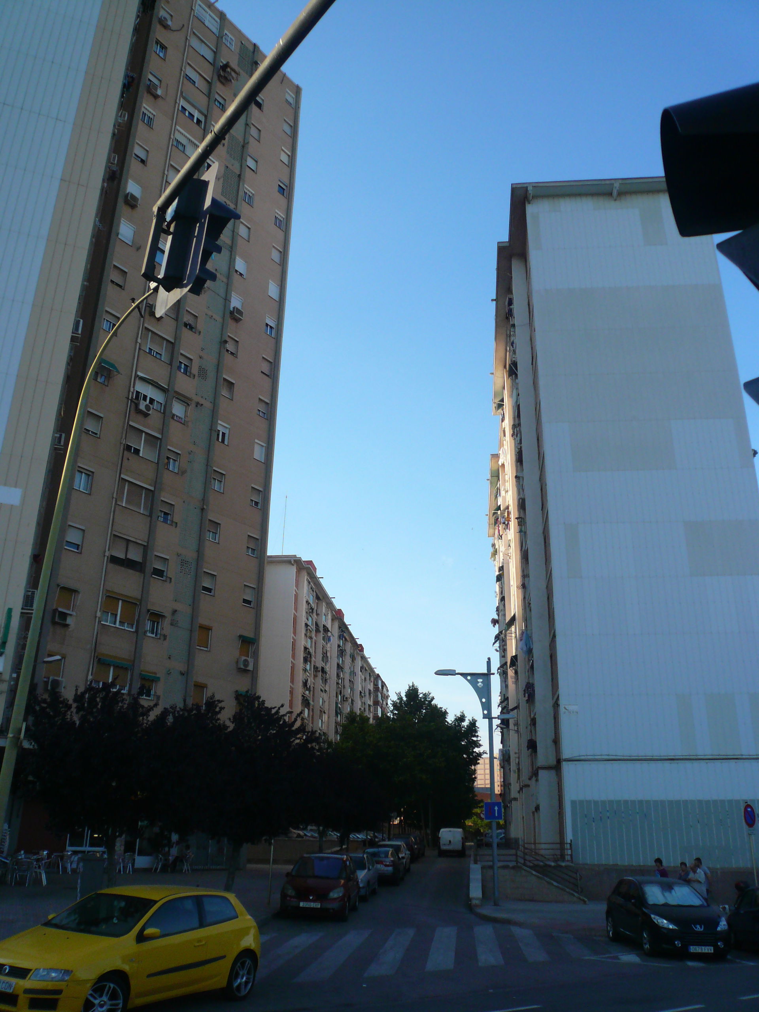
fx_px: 819
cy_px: 506
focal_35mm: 28
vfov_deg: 63.4
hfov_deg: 49.7
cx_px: 380
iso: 100
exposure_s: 1/125
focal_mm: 4.6
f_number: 8
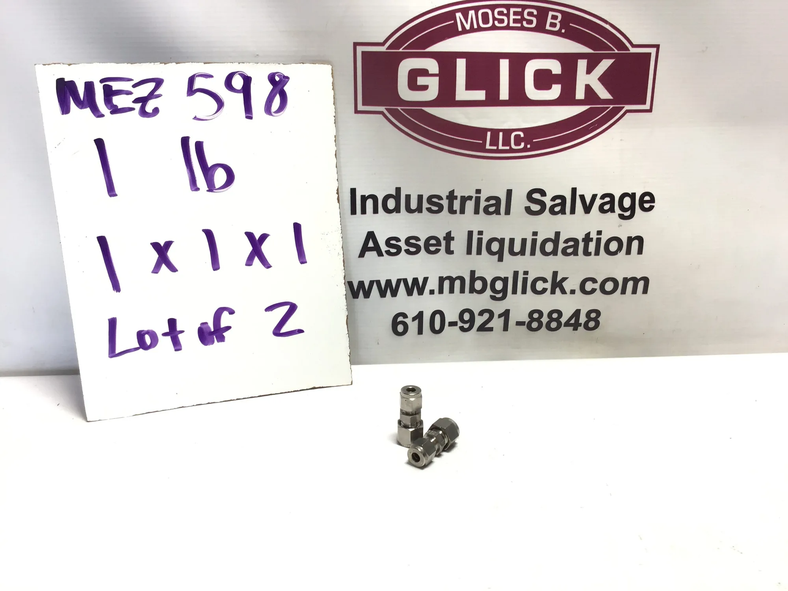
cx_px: 394
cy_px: 296
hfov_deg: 58.4
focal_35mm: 31
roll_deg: +0.5
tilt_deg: -18.6
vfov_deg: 45.4
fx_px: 706
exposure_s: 1/132
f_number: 2.4
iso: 25
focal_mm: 3.3
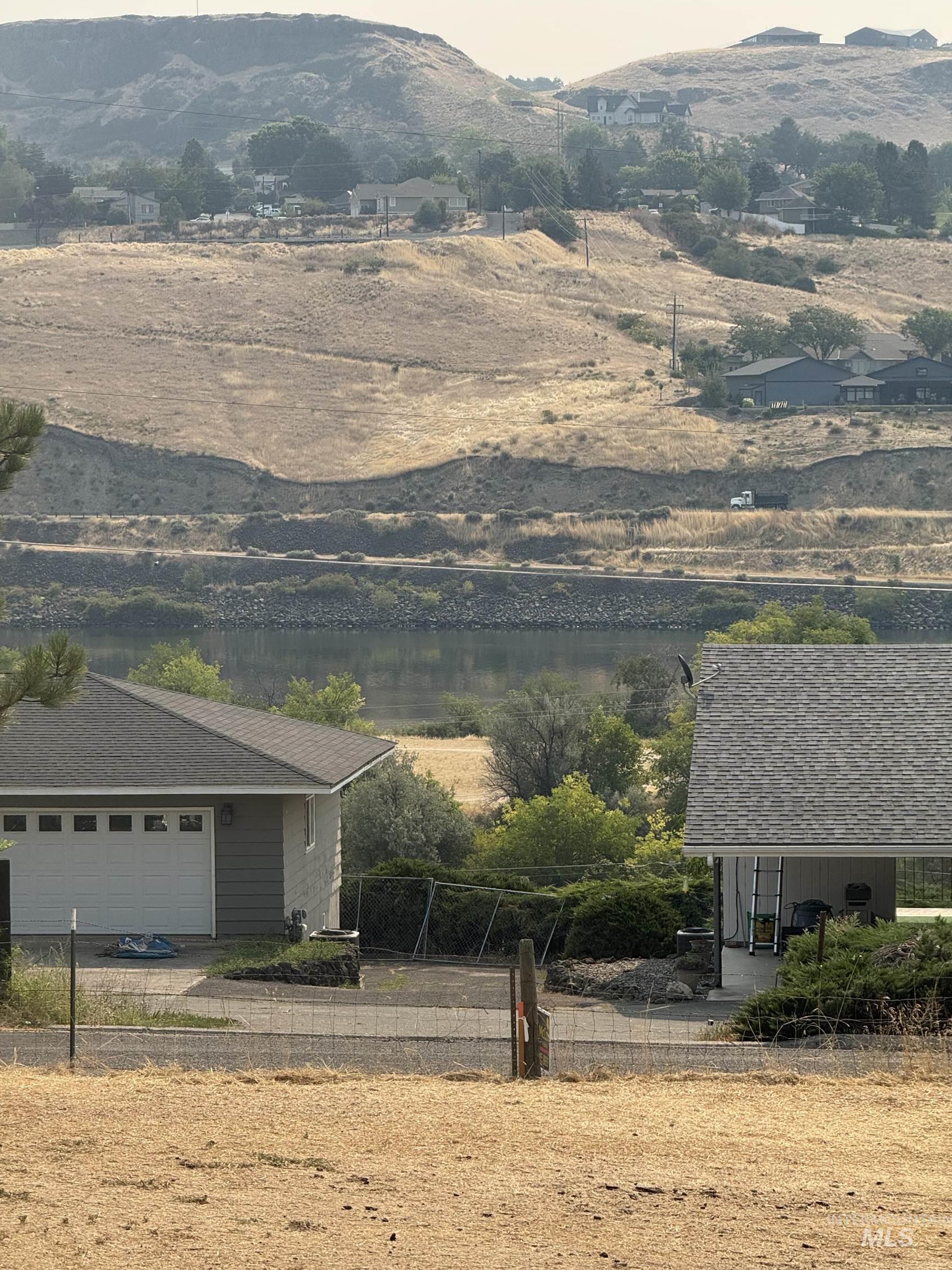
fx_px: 4437
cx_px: 475
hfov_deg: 12.2
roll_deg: +1.0
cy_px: 638
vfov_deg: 16.3
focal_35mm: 121
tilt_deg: -2.2
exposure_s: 1/1368
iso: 50
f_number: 2.8
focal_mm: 15.66
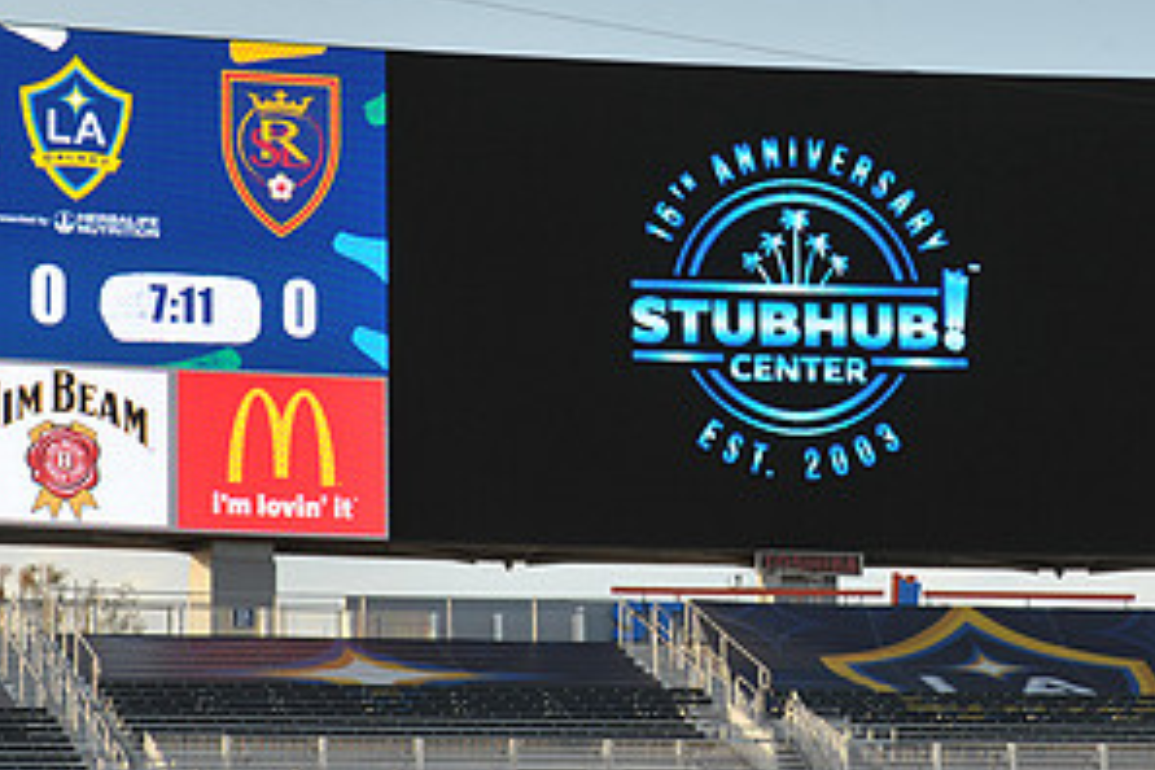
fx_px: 6577
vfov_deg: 6.7
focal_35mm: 205
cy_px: 288
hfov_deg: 10.0
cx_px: 805
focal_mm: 105
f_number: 10
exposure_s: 1/400
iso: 400
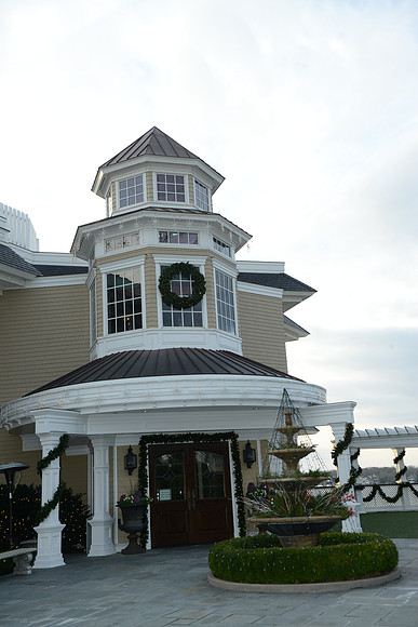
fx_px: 696
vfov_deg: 48.4
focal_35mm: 40
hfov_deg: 33.4
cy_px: 314
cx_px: 209
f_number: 9
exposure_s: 1/250
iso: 1000
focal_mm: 40
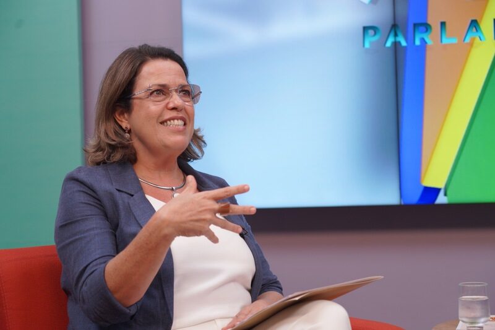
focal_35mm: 68
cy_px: 165
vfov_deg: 20.0
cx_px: 248
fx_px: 935
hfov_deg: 29.7
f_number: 4
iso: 500
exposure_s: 1/200
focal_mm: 68
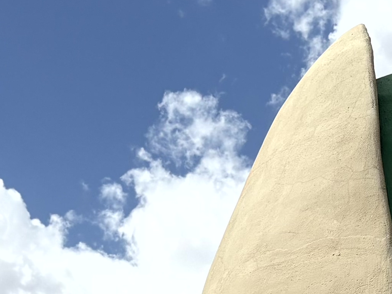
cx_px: 476
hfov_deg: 13.6
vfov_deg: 9.8
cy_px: 595
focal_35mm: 141
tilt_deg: +15.8
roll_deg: -0.1
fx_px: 1597
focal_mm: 5.96
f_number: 1.6
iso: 50
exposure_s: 1/8850
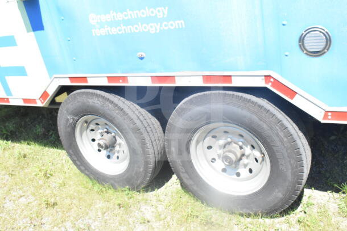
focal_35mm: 36
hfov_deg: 53.1
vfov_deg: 36.9
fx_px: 347
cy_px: 116
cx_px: 174
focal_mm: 24
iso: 1600
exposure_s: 1/500
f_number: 11
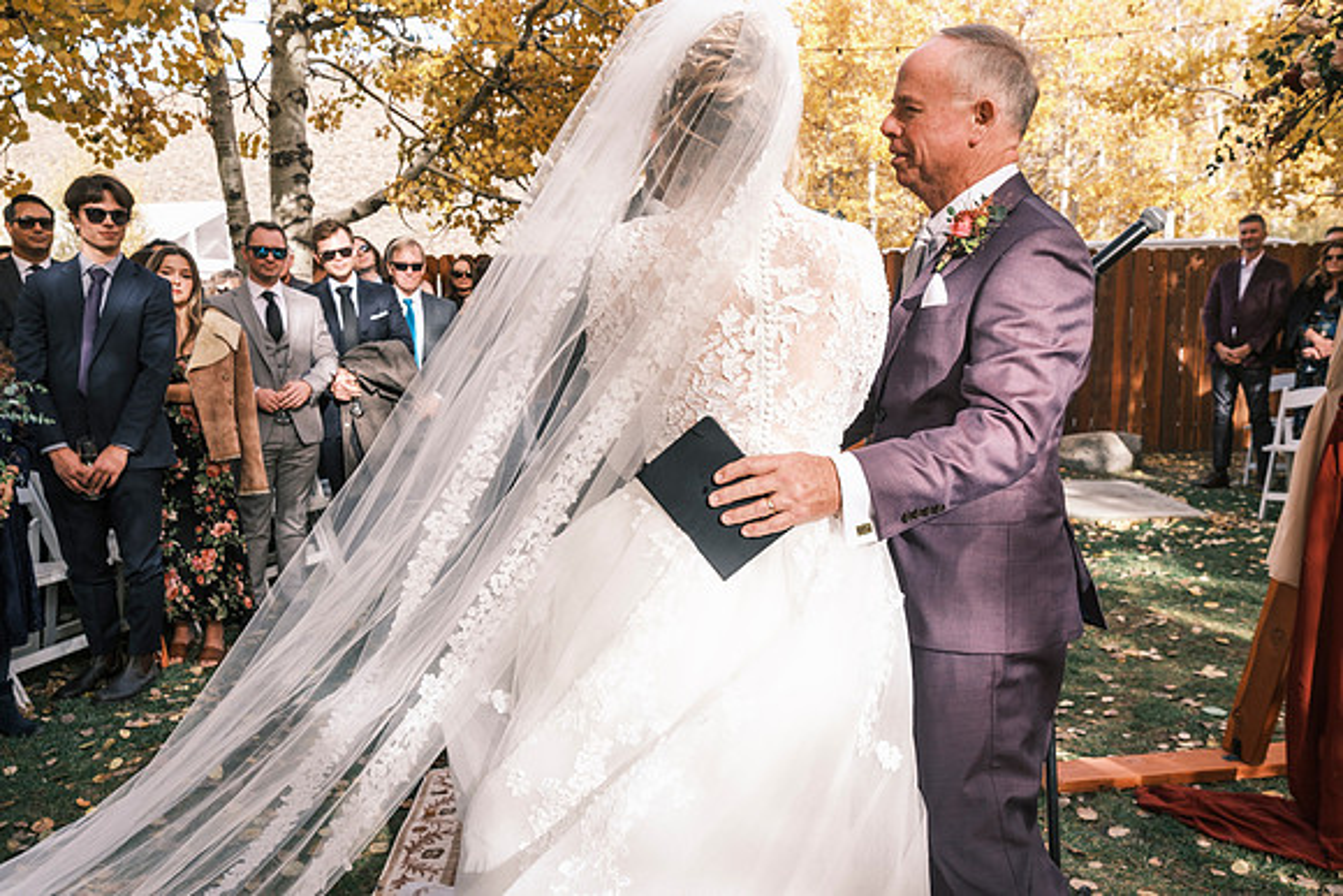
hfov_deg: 67.4
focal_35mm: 27
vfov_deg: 48.0
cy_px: 448
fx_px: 1007
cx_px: 672
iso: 160
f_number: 5.6
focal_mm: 18
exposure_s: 1/125
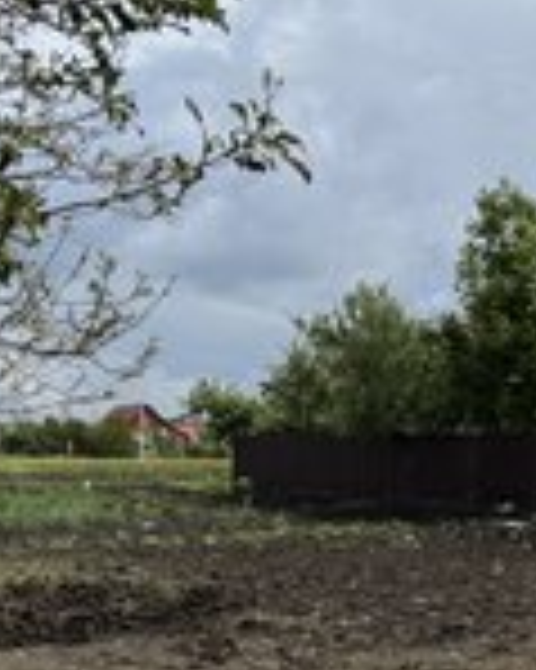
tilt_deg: -2.4
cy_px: 508
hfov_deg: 22.6
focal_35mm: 63
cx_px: 613
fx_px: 1251
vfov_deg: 29.5
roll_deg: -0.9
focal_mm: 6.76
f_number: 1.78
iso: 80
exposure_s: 1/5348
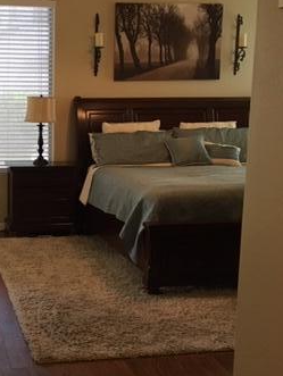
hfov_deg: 25.4
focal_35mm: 56
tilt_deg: -11.4
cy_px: 214
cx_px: 33
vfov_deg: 34.3
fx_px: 609
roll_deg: +0.6
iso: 125
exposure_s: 1/30
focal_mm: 4.15
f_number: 2.2
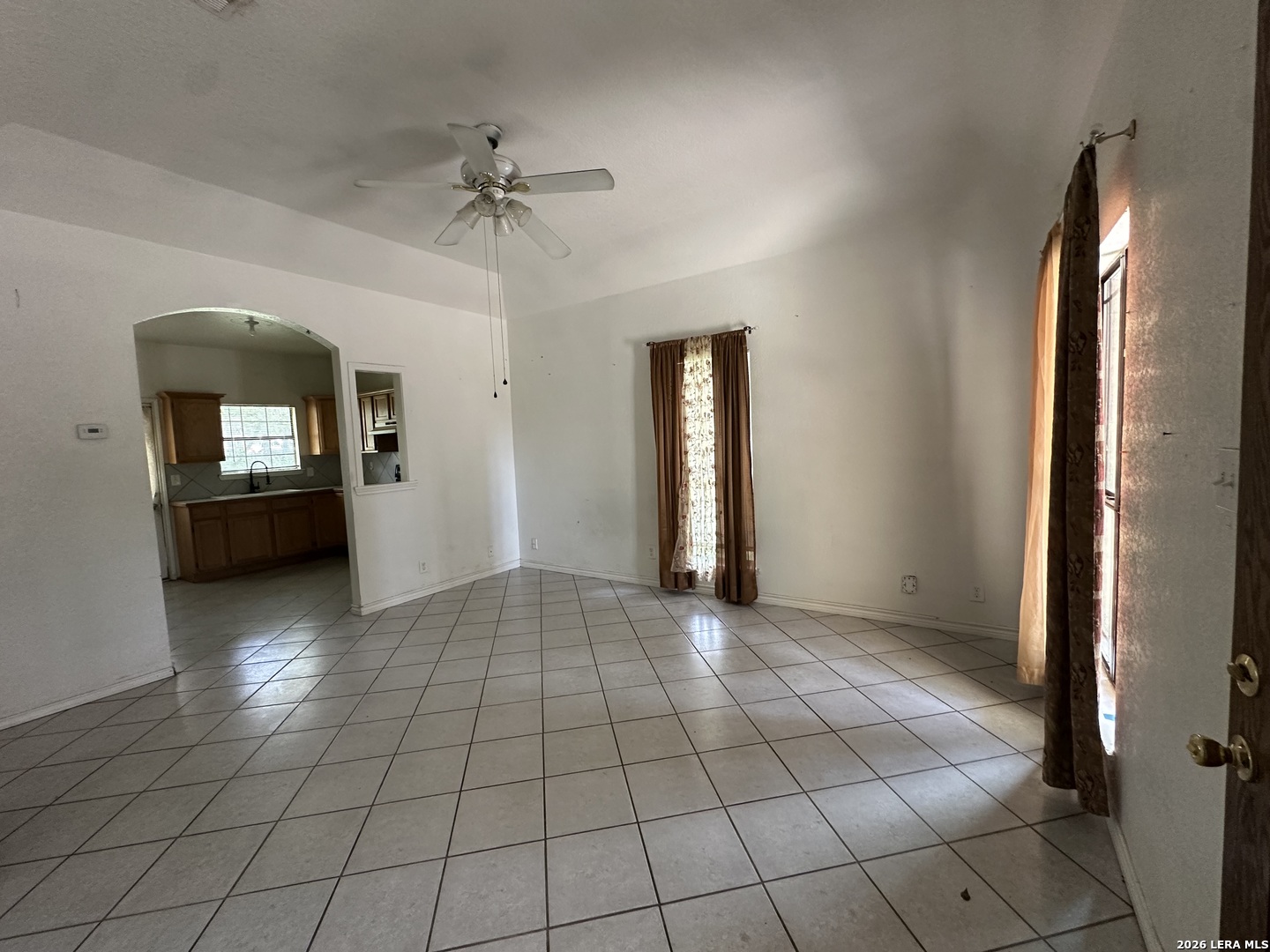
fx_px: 514
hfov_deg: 102.1
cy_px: 476
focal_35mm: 14
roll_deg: +2.1
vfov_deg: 85.7
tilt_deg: -3.9
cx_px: 635
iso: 320
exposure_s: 1/93
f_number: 2.2
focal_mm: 2.22
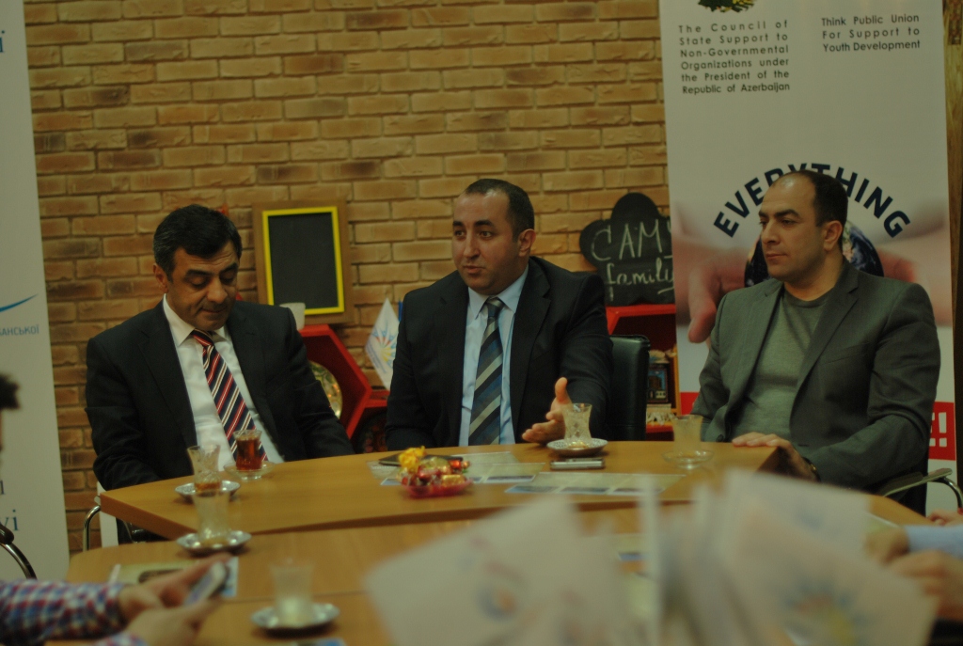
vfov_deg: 18.3
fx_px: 2010
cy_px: 323
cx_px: 482
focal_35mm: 75
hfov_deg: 26.9
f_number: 1.6
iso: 100
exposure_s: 1/125
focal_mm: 50
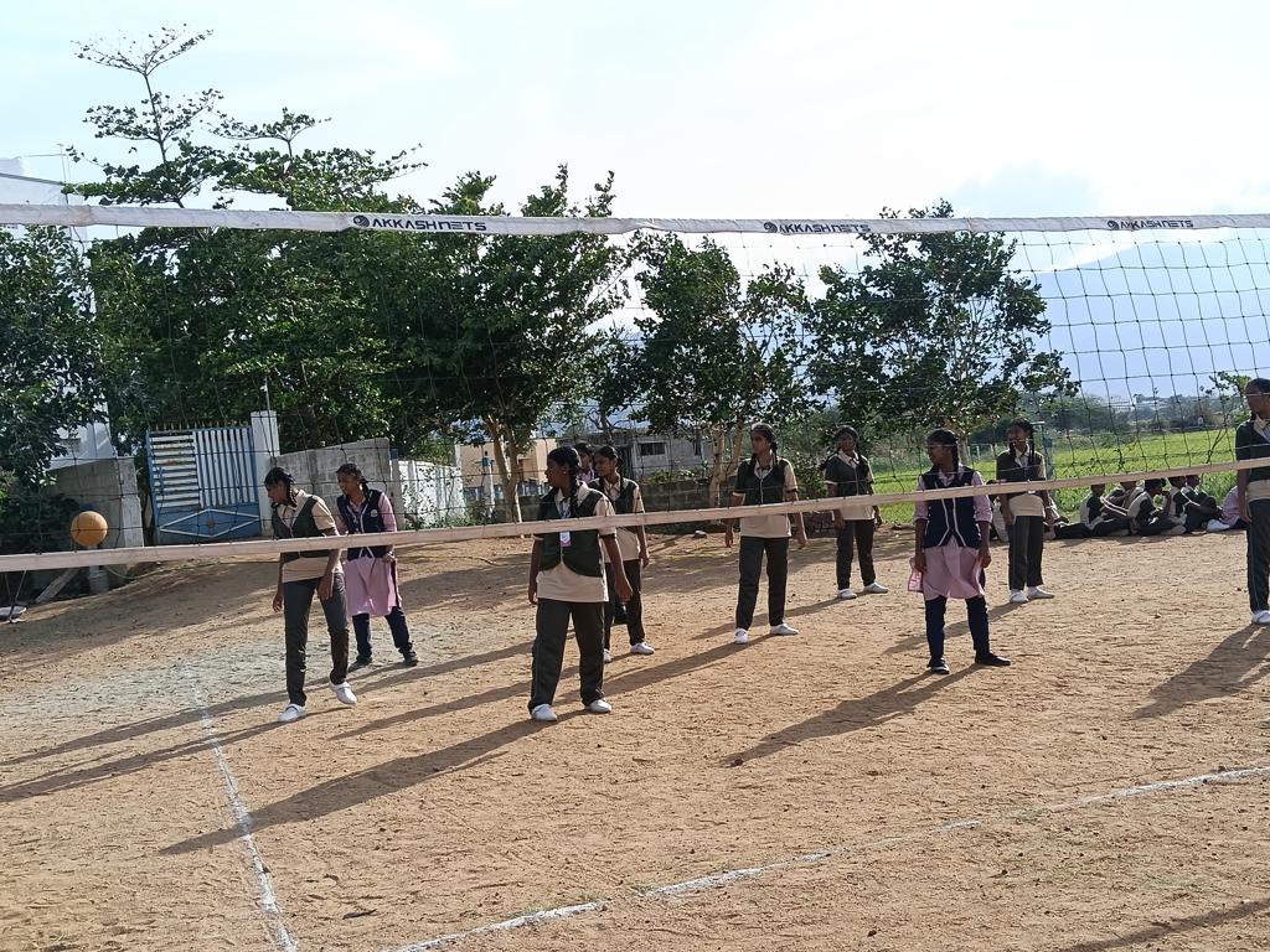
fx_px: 1431
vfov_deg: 36.8
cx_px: 635
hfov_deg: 47.9
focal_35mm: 39
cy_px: 476
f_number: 1.8
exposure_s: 1/499
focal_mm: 3.98
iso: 64
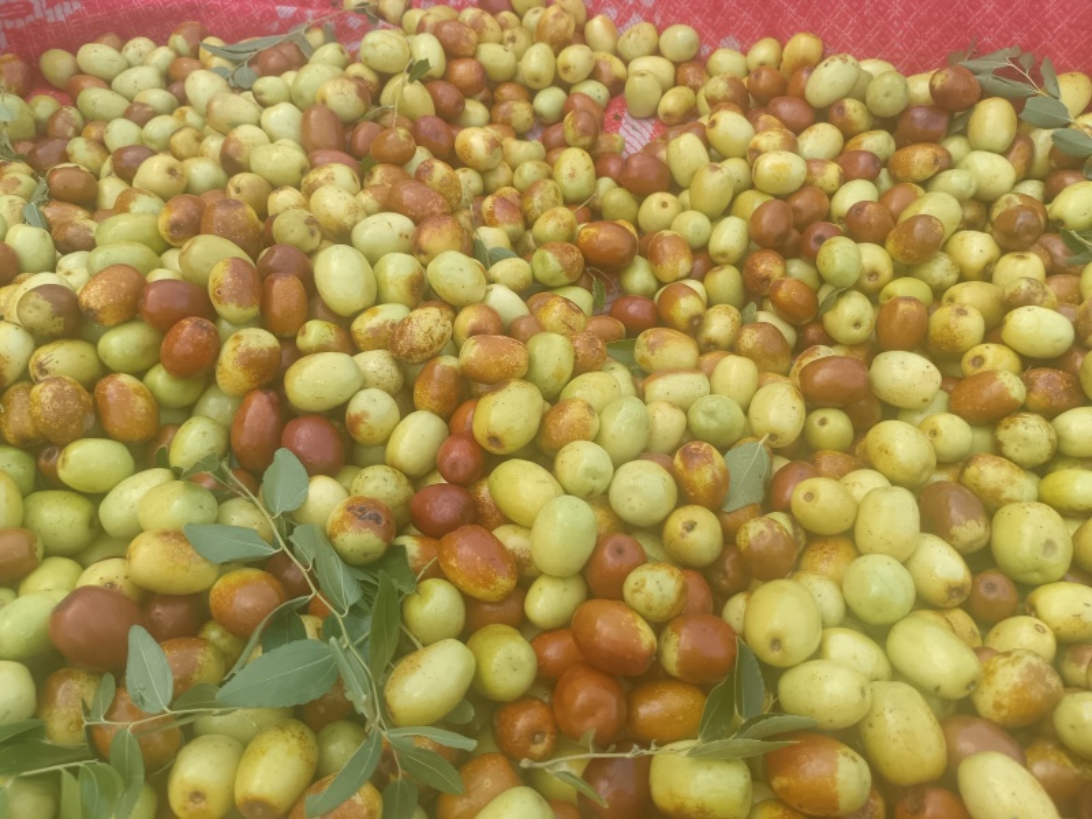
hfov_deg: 67.3
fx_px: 820
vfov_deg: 53.1
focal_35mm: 26
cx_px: 546
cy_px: 410
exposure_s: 1/100
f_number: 1.8
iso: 106
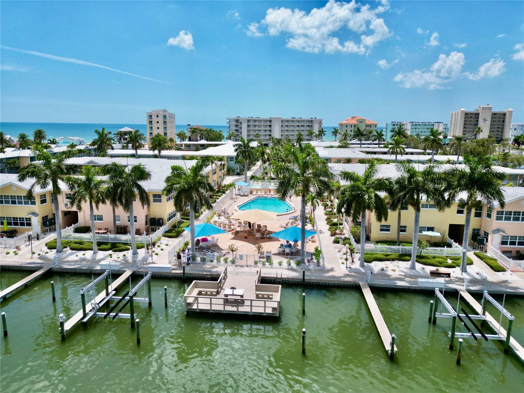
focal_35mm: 24
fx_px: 363
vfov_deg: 56.8
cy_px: 196
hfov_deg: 71.6
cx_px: 262
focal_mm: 6.72
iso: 140
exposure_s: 1/5000
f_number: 1.7
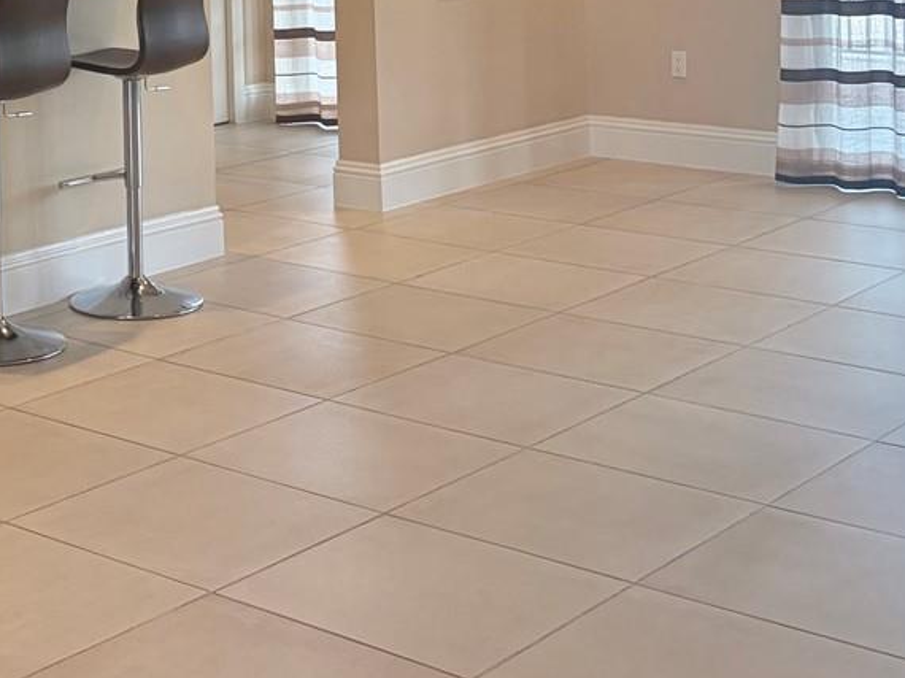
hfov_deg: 25.4
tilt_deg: +0.9
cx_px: 13
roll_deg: +2.3
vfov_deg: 18.9
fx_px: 1908
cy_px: -157
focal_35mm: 73
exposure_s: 1/159
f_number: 1.6
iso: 100
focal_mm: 5.96
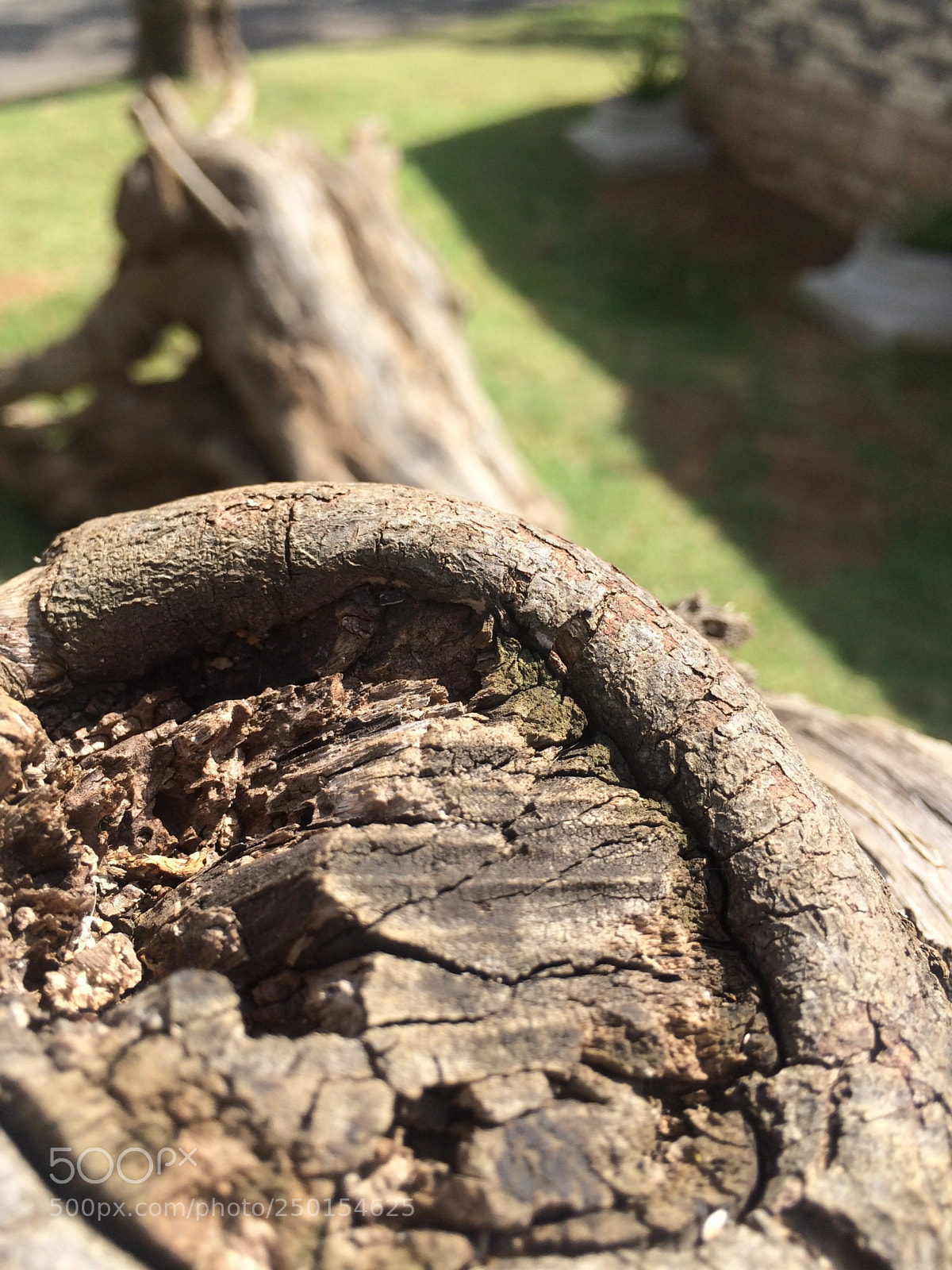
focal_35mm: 29
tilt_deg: -36.1
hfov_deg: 48.2
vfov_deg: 61.7
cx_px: 476
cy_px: 635
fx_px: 1063
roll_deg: -0.4
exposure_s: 1/1026
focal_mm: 4.15
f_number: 2.2
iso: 32
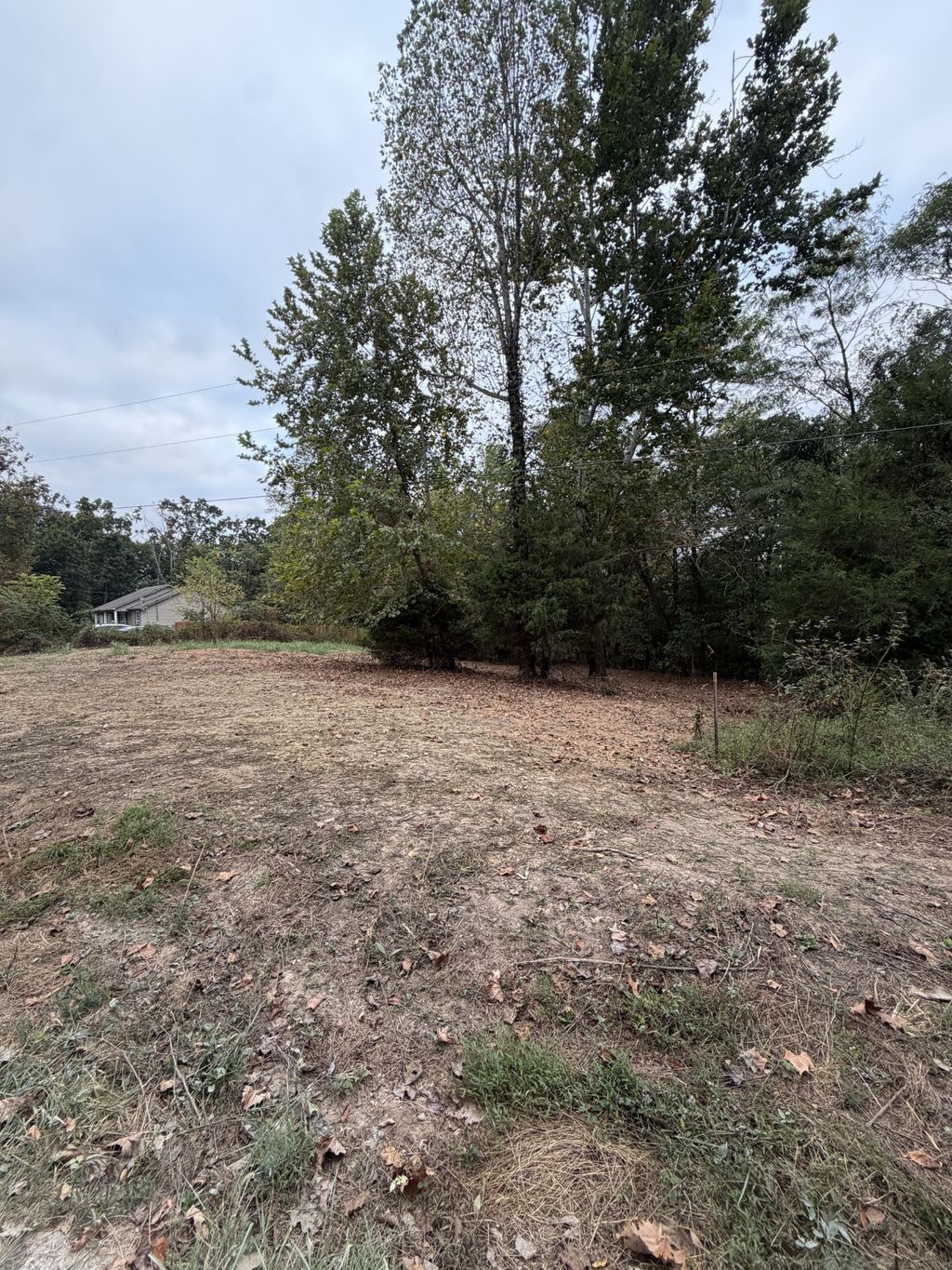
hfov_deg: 85.7
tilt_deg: -1.5
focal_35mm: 14
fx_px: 513
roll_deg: +0.1
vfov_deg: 102.1
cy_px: 635
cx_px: 476
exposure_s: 1/121
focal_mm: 2.22
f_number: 2.2
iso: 160
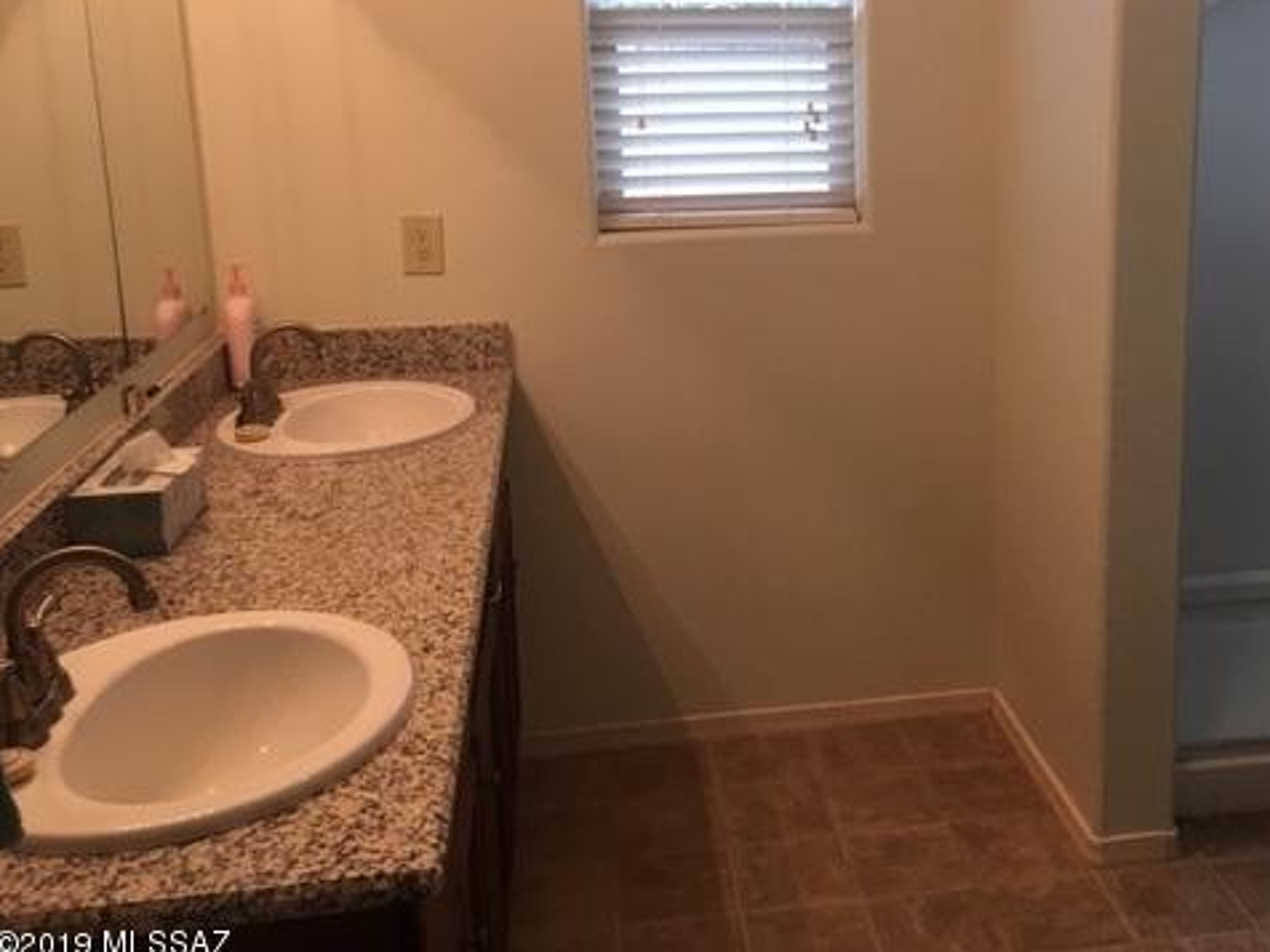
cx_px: 832
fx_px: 1431
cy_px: 357
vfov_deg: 36.6
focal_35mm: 39
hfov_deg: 47.2
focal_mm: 4.15
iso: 25
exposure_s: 1/30
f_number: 2.2
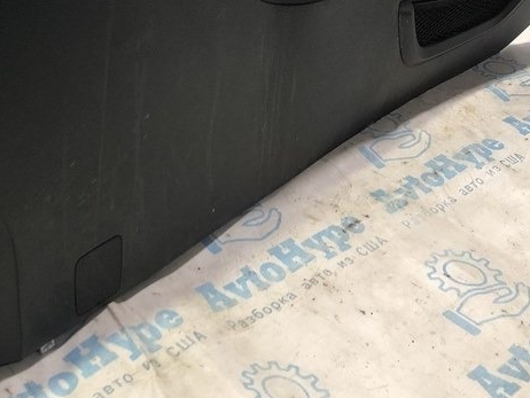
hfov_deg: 30.5
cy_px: 11
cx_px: 116
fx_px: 950
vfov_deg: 22.8
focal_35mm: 62
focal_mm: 4
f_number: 1.8
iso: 32
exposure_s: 1/25
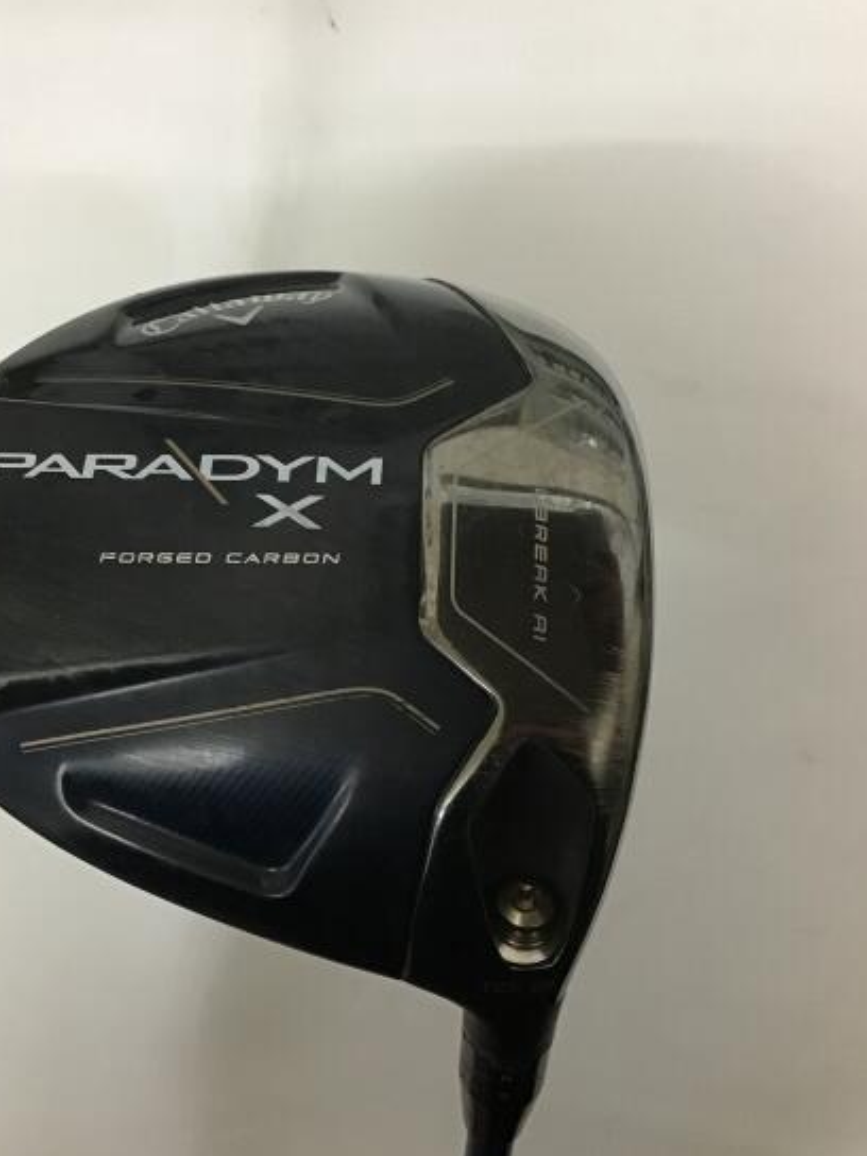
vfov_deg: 45.8
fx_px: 1369
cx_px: 310
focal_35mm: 41
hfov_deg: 34.9
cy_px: 584
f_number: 2.4
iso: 200
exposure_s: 1/33
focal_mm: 3.3
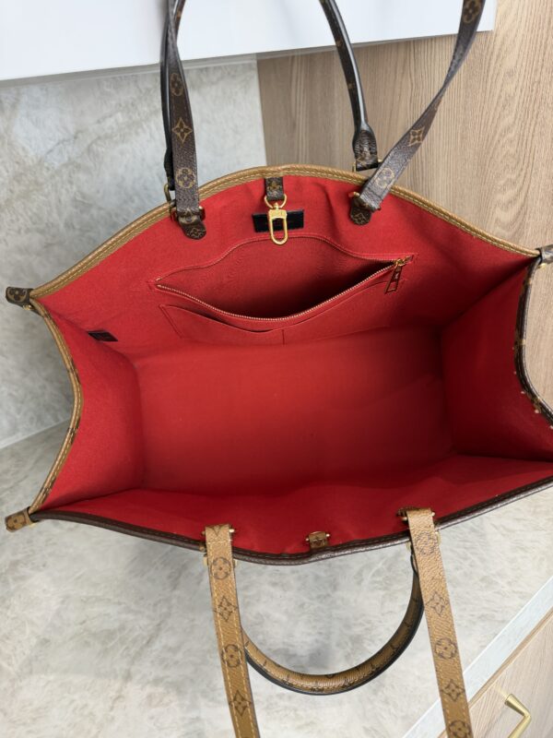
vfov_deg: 71.6
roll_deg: +5.8
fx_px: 511
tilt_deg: -30.2
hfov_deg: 56.8
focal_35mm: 24
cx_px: 276
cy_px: 369
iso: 200
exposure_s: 1/120
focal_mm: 6.76
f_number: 1.78
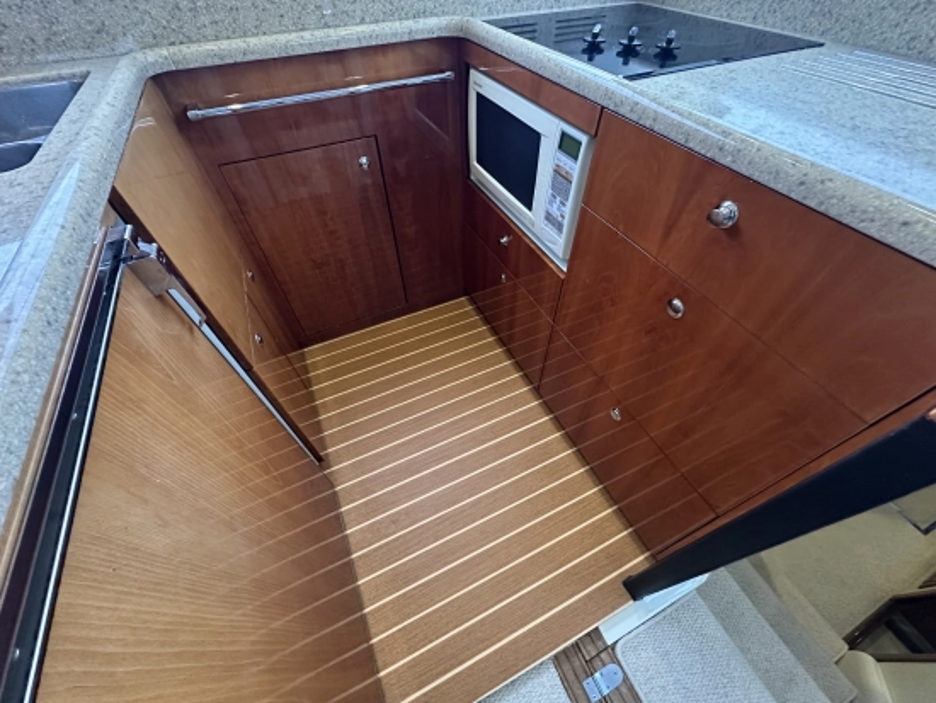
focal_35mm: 14
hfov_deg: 102.0
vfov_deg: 85.7
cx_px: 468
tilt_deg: -48.9
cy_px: 352
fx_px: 379
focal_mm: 2.22
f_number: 2.2
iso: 1000
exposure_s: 1/60
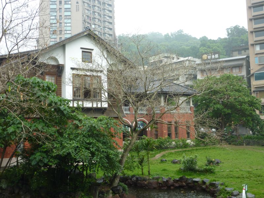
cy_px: 99
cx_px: 132
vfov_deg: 36.0
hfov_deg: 46.8
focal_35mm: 40
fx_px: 305
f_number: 3.6
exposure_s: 1/80
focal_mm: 6.5
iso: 80
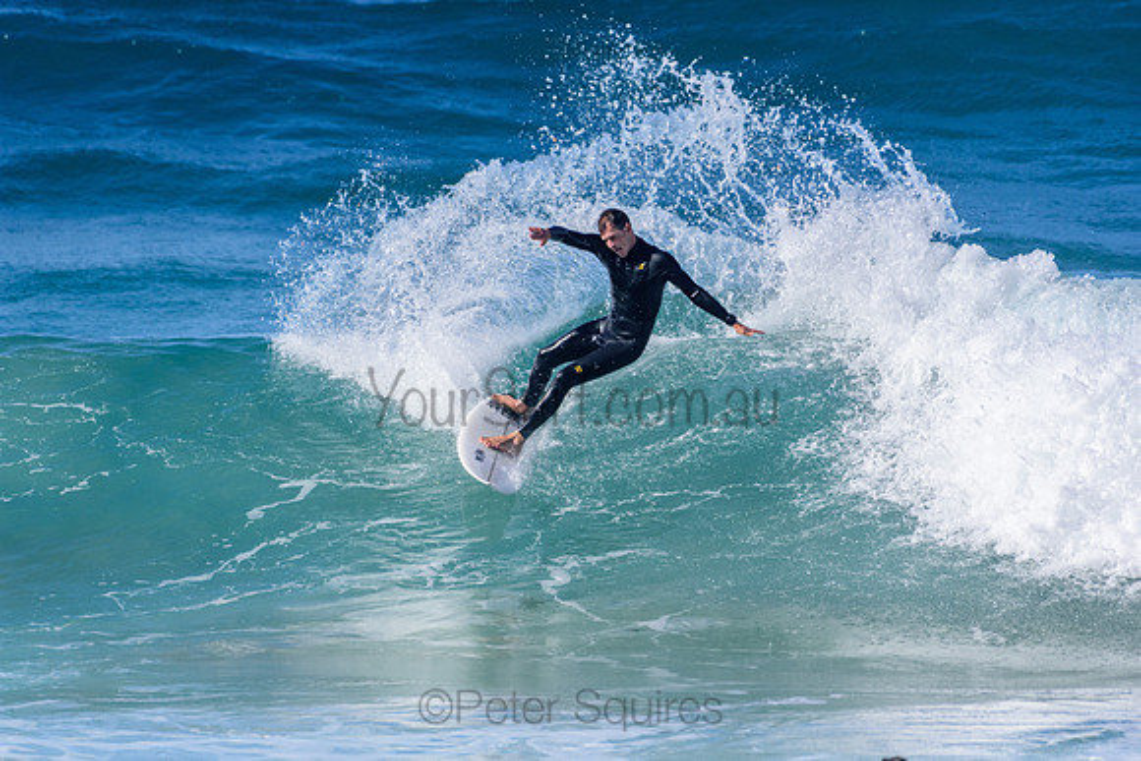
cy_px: 380
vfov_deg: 1.8
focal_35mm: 750
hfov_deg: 2.7
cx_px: 570
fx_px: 23775
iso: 280
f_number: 5.6
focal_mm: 500
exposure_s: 1/2000
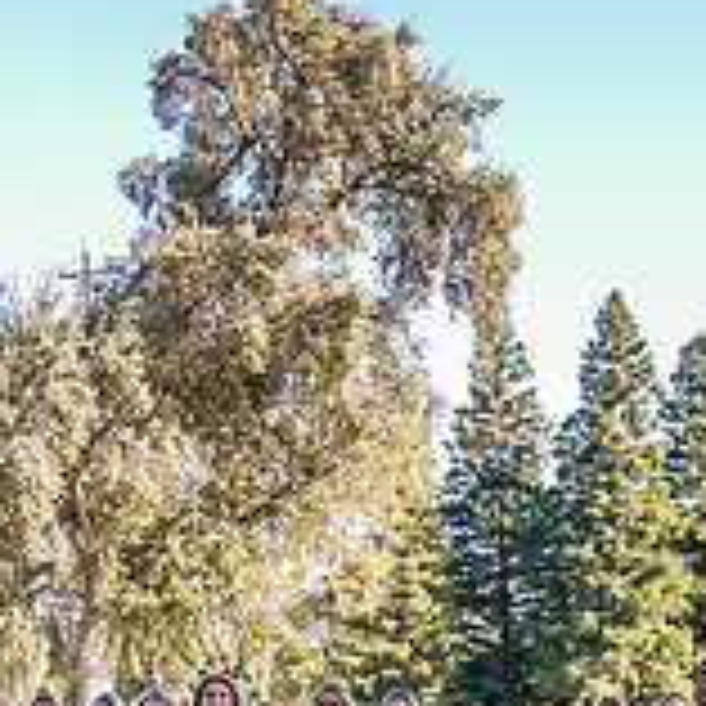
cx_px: -280
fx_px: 1823
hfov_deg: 19.7
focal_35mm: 79
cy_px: 525
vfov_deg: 21.7
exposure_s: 1/320
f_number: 5
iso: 320
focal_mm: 24
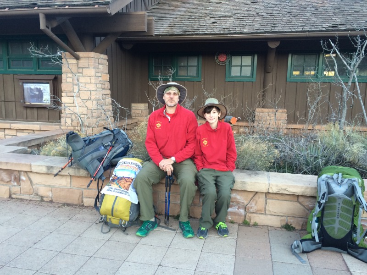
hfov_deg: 61.7
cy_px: 138
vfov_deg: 48.2
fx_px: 307
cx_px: 184
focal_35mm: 29
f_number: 2.2
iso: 32
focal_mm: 4.15
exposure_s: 1/40
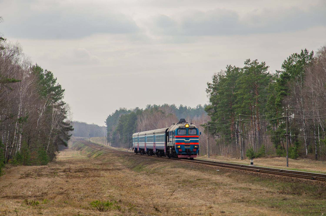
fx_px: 1423
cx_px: 163
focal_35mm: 158
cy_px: 108
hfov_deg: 13.1
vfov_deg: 8.7
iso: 125
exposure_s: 1/320
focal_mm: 105
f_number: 7.1
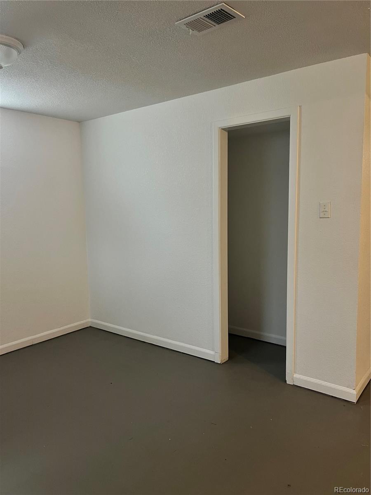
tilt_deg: -3.4
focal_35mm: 26
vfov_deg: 67.3
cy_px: 248
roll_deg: +1.4
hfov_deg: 53.1
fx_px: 372
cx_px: 186
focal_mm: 5.7
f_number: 1.5
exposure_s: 1/60
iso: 200
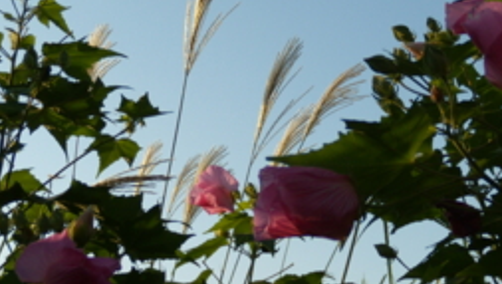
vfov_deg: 14.1
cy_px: 115
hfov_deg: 24.7
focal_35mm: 86
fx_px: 1146
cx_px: 270
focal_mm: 8.8
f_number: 3.8
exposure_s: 1/500
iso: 80
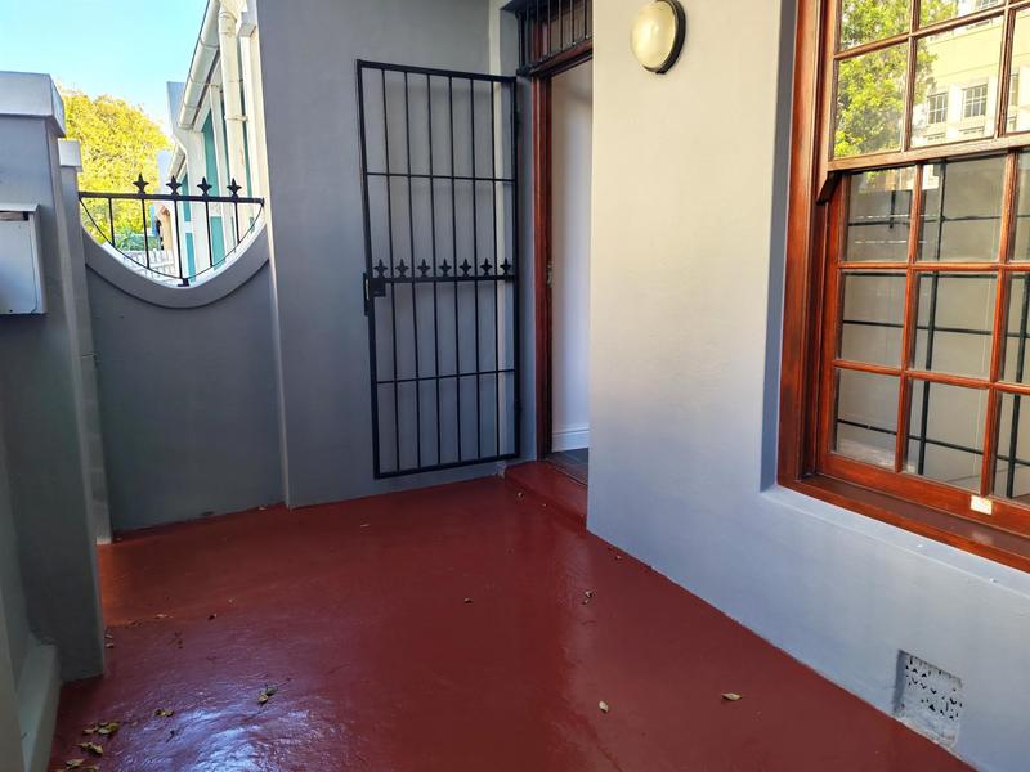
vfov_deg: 51.4
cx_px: 515
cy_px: 386
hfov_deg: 65.3
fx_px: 803
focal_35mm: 27
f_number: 1.9
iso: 125
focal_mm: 6.12
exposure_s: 1/100
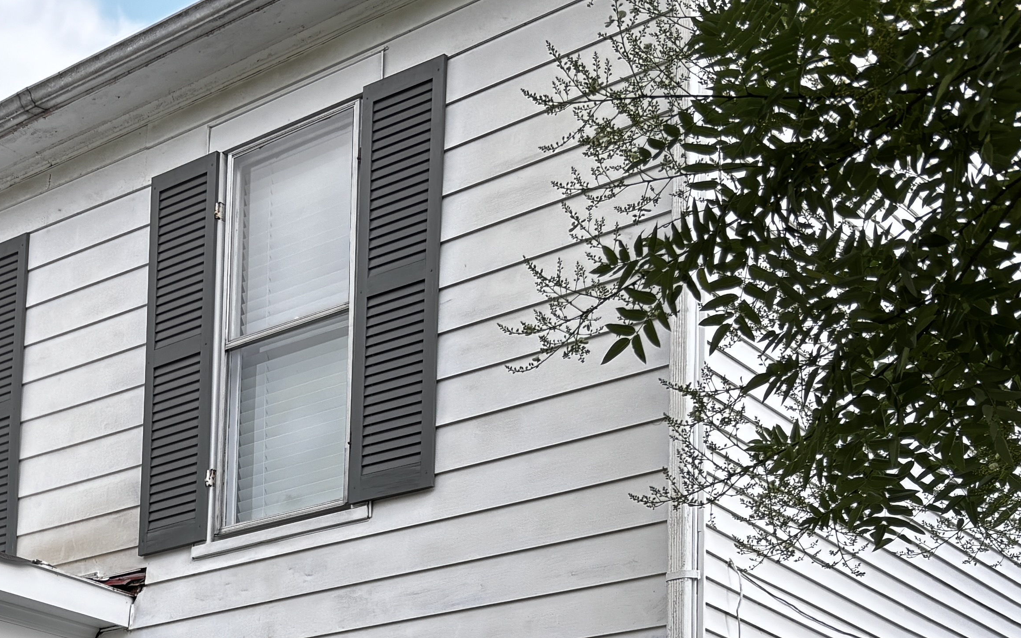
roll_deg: -2.0
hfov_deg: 27.8
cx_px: -71
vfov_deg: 17.4
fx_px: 1892
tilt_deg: +4.7
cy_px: 922
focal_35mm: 68
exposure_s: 1/174
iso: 50
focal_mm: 5.96
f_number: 1.6
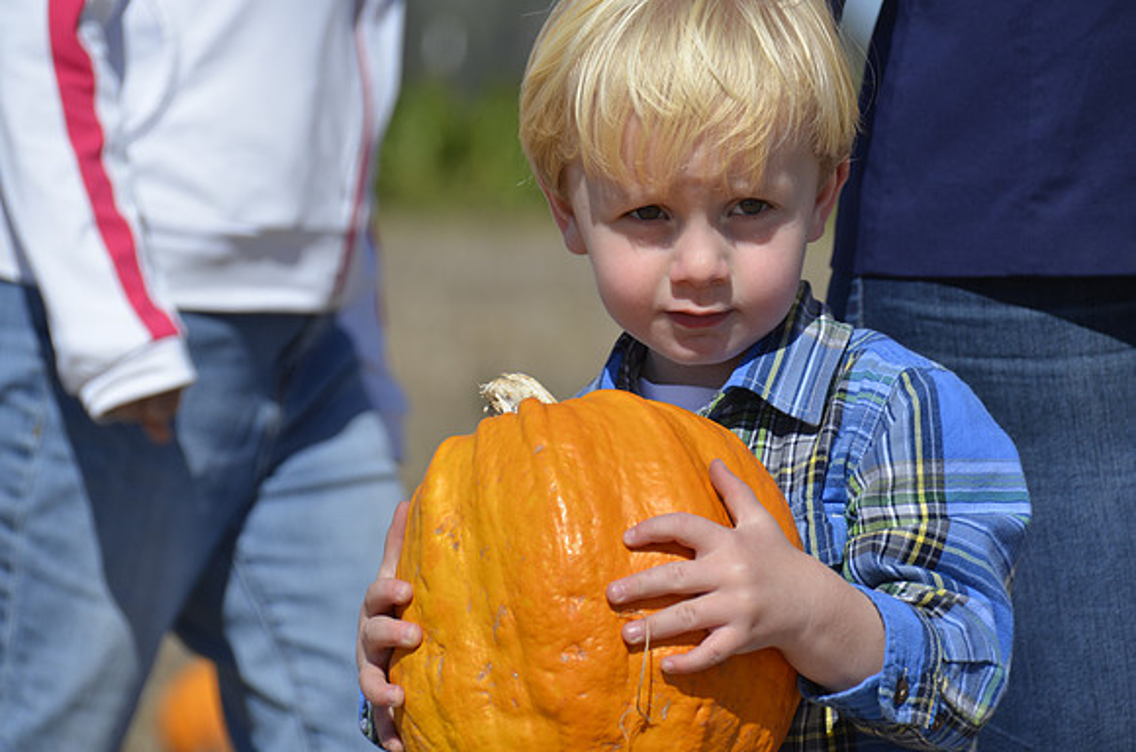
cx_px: 568
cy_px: 376
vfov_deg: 3.8
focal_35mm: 360
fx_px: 11335
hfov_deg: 5.7
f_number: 8
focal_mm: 240
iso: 200
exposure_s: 1/1000
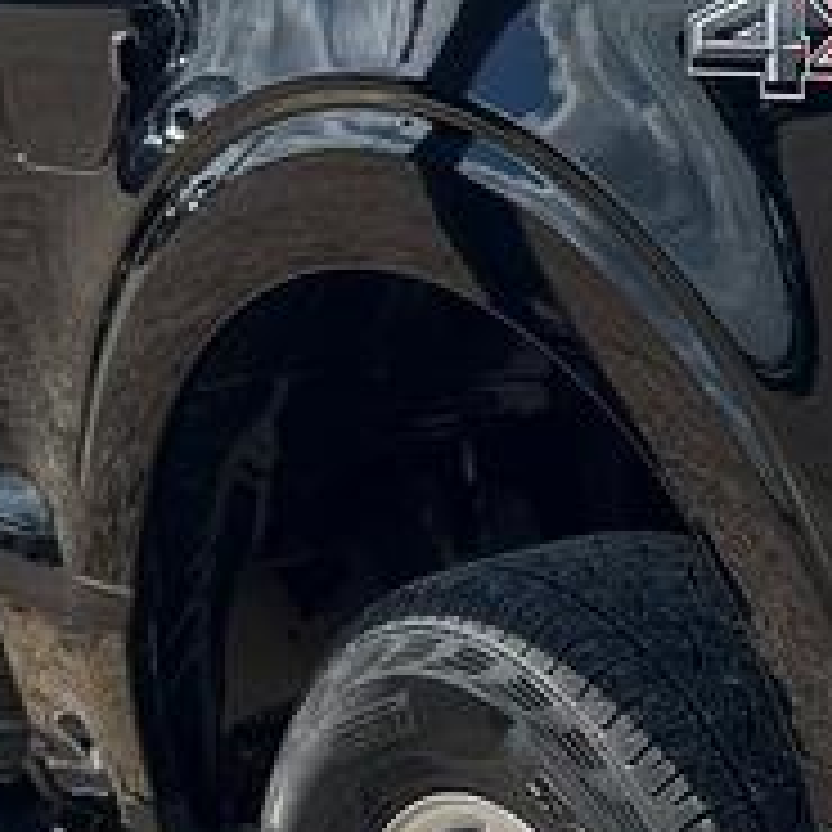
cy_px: -40
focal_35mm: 159
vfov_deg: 10.9
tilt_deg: -5.8
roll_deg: +2.8
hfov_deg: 10.7
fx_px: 4324
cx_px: 1079
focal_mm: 5.7
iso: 50
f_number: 1.5
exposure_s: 1/4630
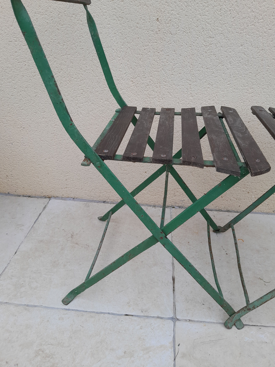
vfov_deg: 67.3
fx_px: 275
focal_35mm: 26
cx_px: 138
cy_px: 184
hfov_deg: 53.1
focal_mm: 3.98
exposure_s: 1/169
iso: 40
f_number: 1.8
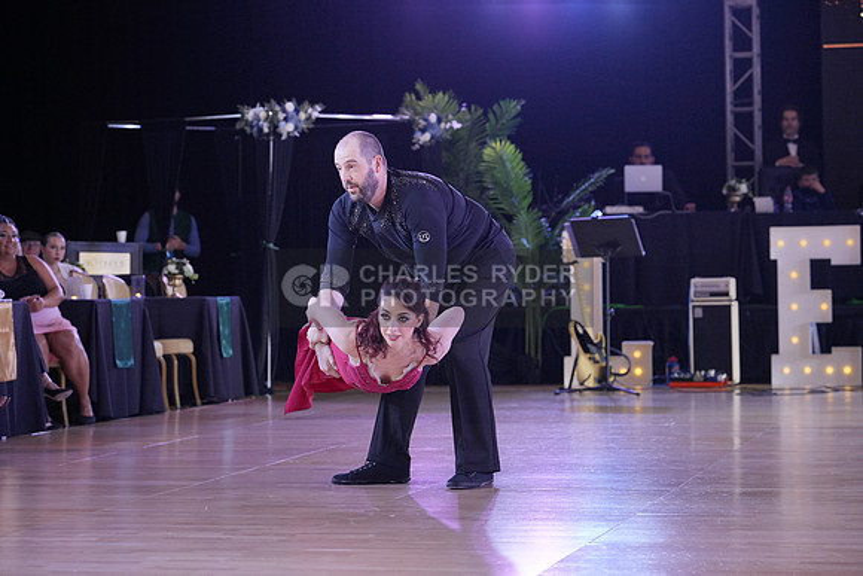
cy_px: 288
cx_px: 432
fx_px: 2302
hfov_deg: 21.2
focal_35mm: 96
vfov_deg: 14.3
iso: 2000
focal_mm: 96
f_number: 4
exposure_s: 1/500
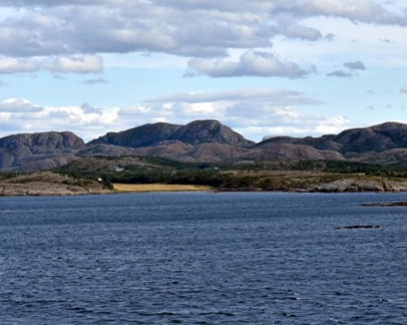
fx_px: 1649
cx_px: 169
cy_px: 140
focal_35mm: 137
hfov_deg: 14.1
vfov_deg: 11.3
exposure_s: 1/640
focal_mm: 62
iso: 400
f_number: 10
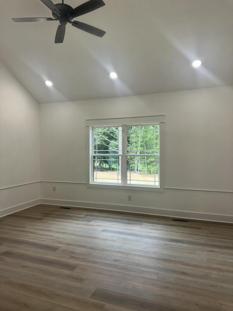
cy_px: 156
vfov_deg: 71.6
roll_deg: -0.2
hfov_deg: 56.8
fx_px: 215
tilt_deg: -0.7
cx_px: 116
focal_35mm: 24
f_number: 1.78
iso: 50
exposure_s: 1/256
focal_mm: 6.86
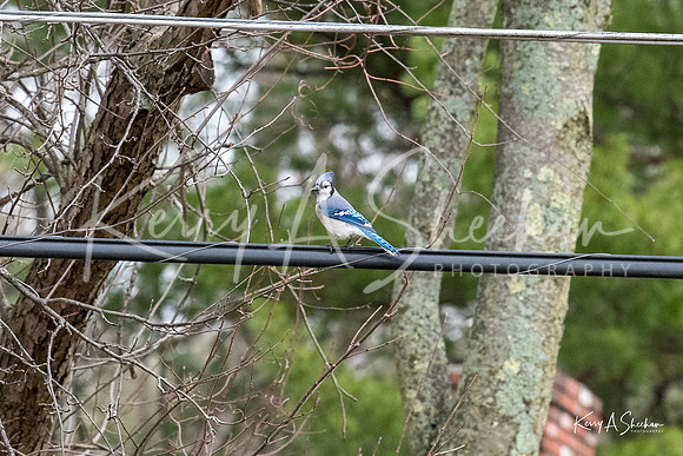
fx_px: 13105
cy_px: 197
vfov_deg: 2.0
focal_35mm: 691
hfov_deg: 3.0
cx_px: 325
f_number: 5.6
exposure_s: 1/1000
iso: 2000
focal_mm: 200
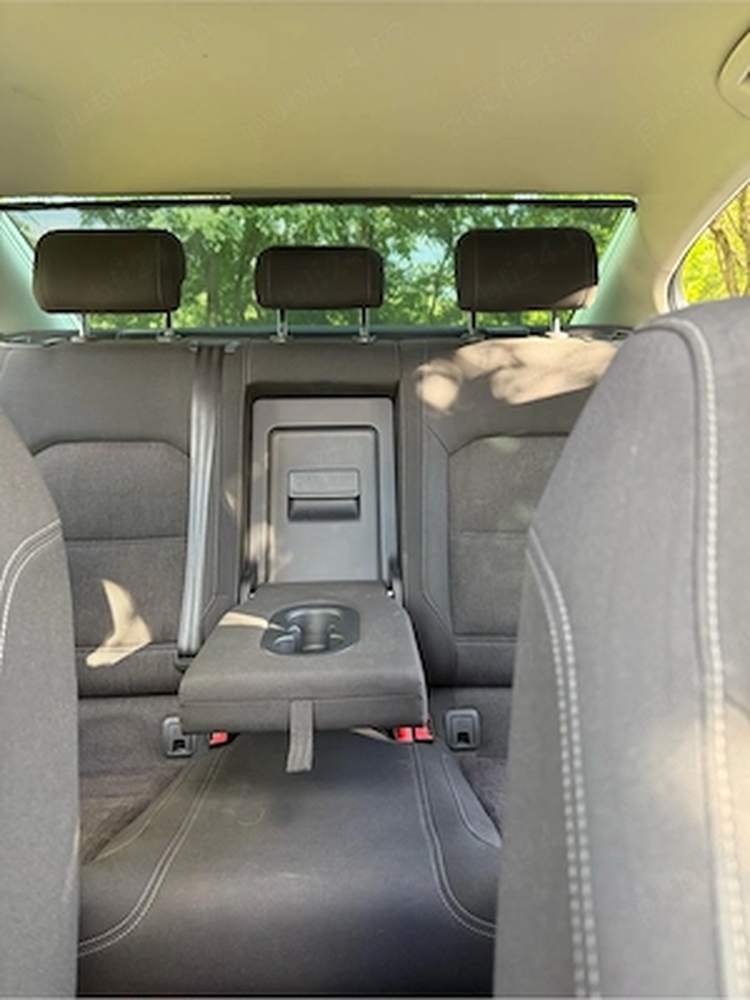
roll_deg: +2.9
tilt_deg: -12.7
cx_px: 375
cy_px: 500
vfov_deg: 71.6
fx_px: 693
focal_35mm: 24
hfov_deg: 56.8
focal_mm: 6.76
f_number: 1.78
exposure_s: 1/88
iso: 200
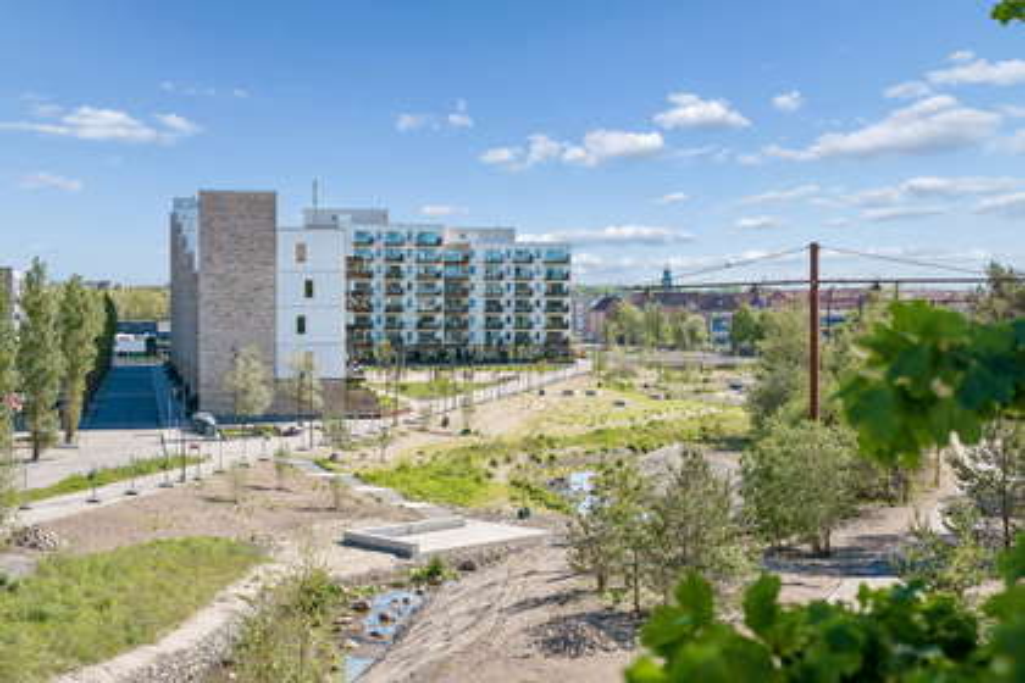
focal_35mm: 51
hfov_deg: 38.9
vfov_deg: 26.5
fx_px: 1452
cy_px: 342
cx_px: 512
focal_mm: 51
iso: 400
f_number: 5.6
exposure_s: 1/1250
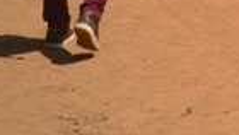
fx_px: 1991
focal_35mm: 314
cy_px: -303
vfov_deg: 3.7
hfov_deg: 6.3
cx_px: 707
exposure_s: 1/250
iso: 100
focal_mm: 28
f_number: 8
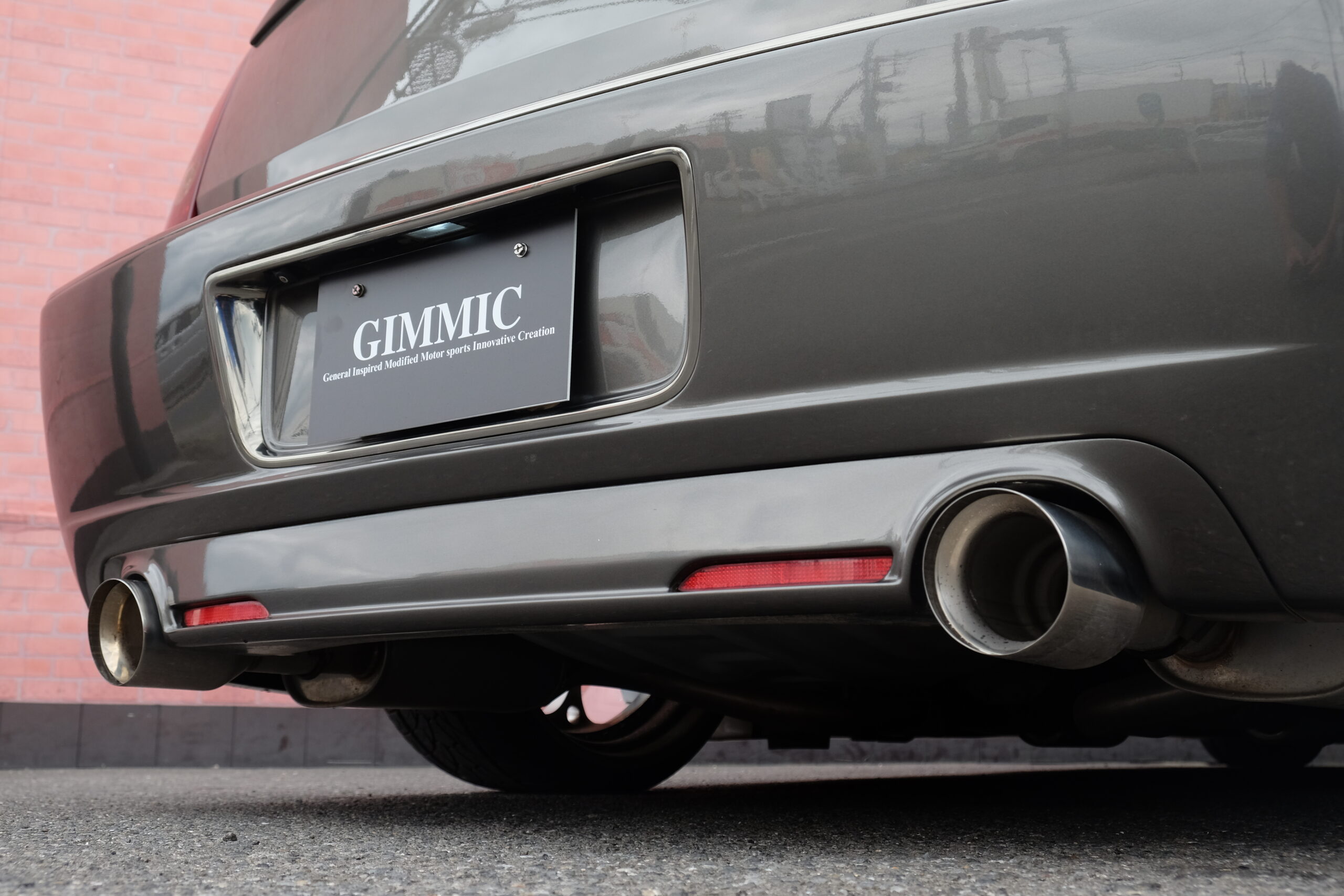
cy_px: 448
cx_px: 672
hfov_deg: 45.4
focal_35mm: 43
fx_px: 1605
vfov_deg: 31.2
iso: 400
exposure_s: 1/140
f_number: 5
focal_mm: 28.9
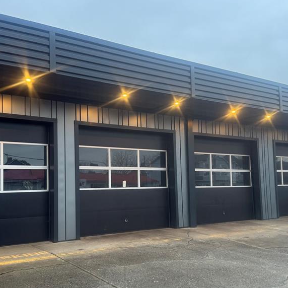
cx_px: 141
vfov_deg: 43.7
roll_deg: +2.2
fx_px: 358
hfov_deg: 43.9
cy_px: 164
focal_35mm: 38
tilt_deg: +3.8
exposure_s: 1/60
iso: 160
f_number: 1.78
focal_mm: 6.76
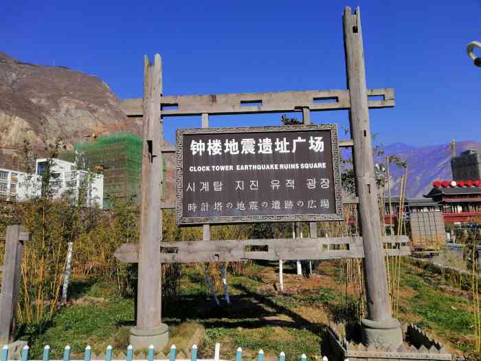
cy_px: 180
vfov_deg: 53.1
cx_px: 240
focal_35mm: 26
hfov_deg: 67.3
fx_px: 361
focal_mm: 3.81
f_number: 2.2
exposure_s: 1/1667
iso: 50
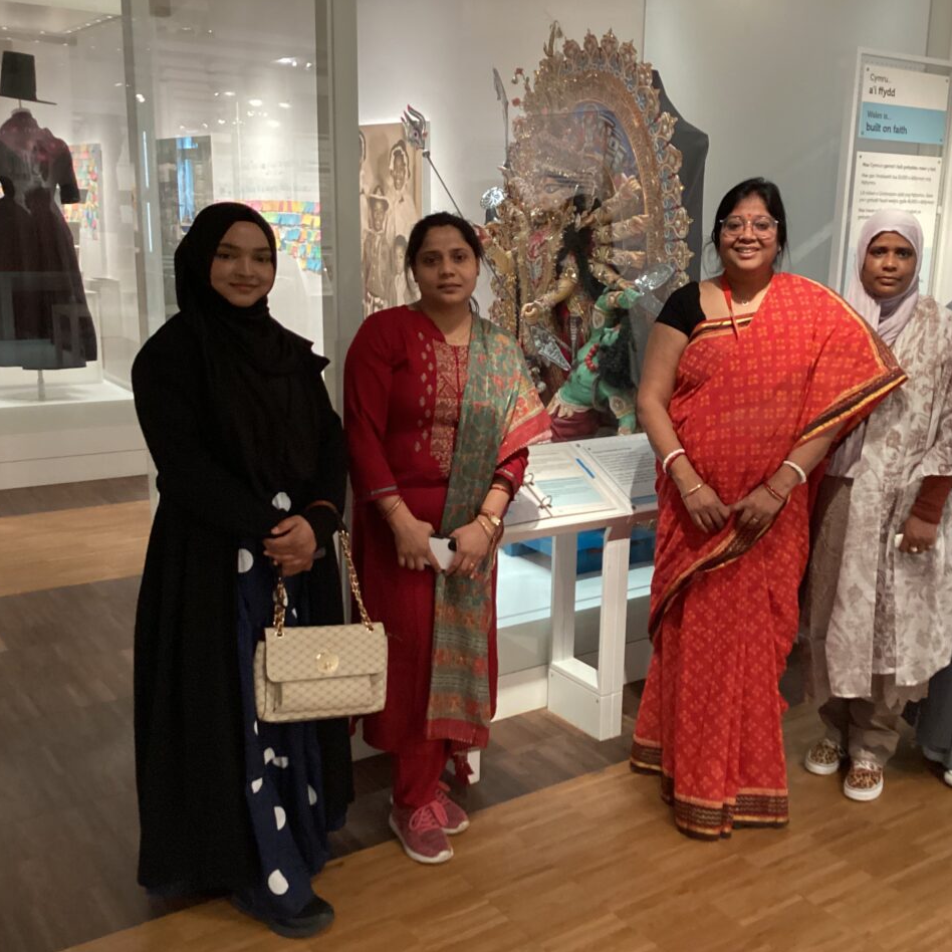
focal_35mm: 37
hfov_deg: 44.6
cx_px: 583
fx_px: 1151
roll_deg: -1.7
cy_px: 472
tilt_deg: -12.3
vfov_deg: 44.9
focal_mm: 3.3
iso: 320
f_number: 2.4
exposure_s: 1/25
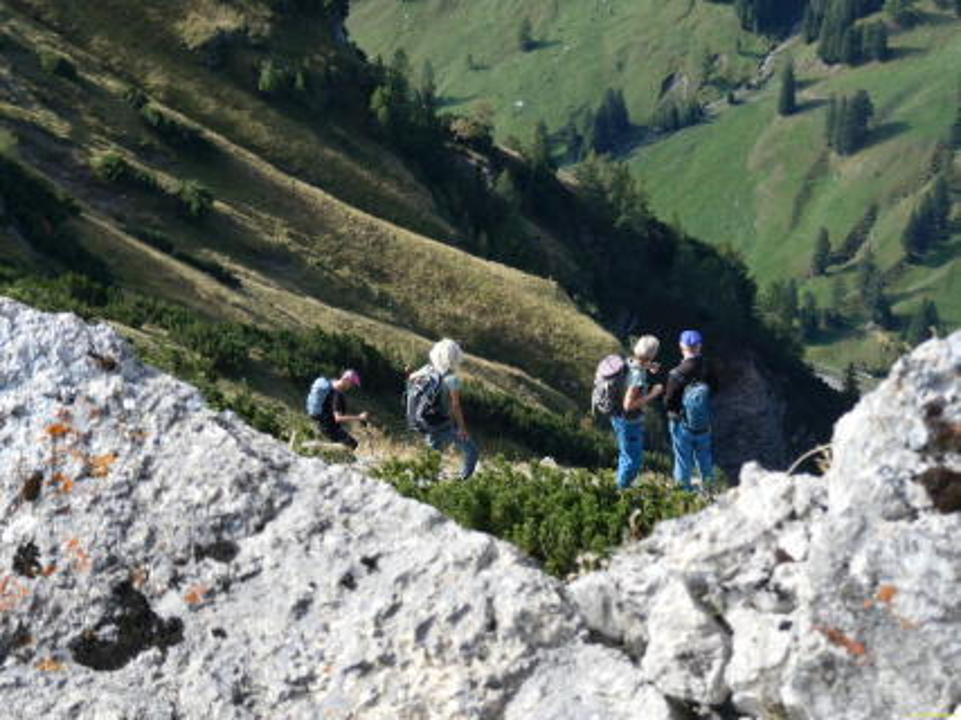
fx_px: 3192
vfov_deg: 12.9
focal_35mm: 115
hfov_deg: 17.1
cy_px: 360
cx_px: 480
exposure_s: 1/200
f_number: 5.1
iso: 80
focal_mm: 20.6
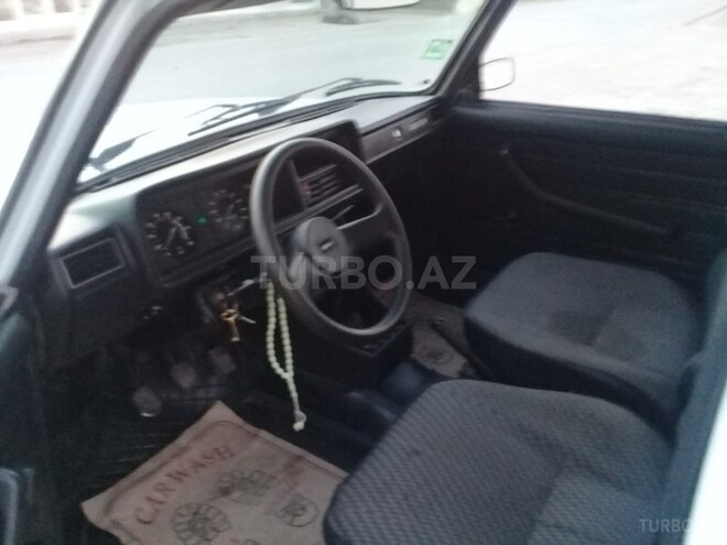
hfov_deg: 58.4
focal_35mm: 31
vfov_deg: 45.4
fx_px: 651
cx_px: 364
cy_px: 272
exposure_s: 1/17
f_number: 2.2
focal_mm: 3.3
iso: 400
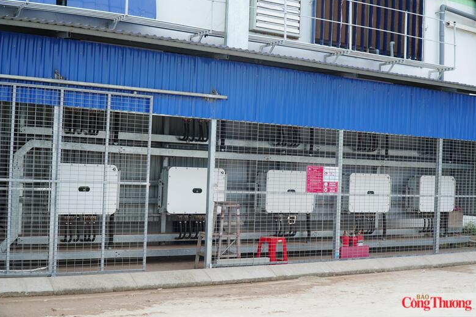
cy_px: 158
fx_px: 588
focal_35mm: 45
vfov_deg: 30.2
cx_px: 239
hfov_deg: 44.0
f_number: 5
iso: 100
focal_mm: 29
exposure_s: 1/320
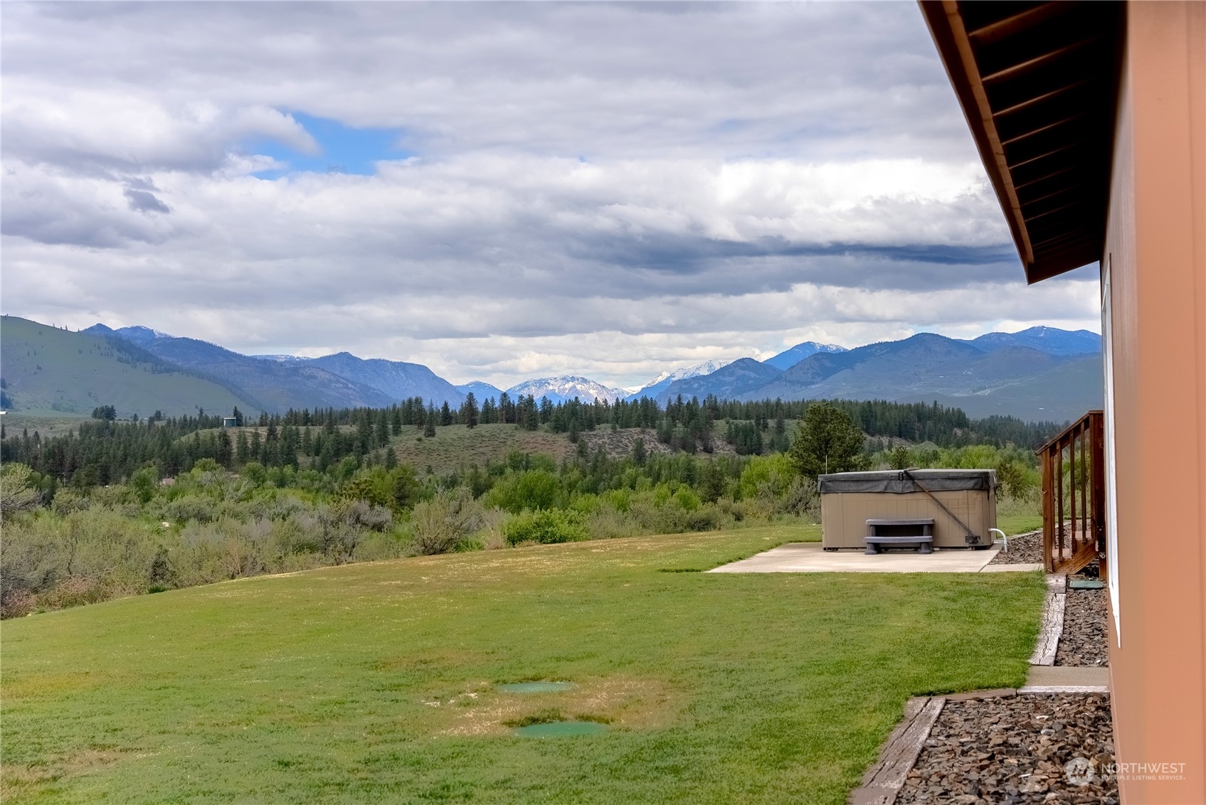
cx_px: 603
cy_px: 402
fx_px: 1609
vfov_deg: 28.1
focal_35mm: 48
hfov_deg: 41.1
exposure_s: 1/8000
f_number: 14
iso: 200
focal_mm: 48
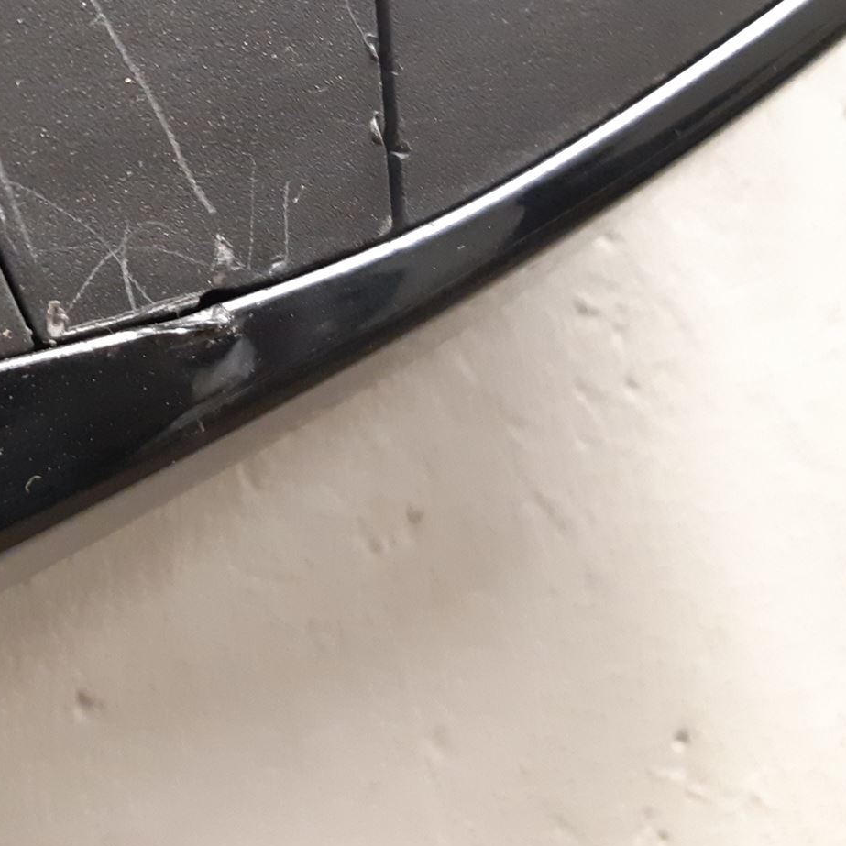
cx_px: -38
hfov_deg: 30.5
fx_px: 1410
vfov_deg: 32.4
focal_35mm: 51
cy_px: 161
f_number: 1.7
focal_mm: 3.93
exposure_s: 1/25
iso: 400
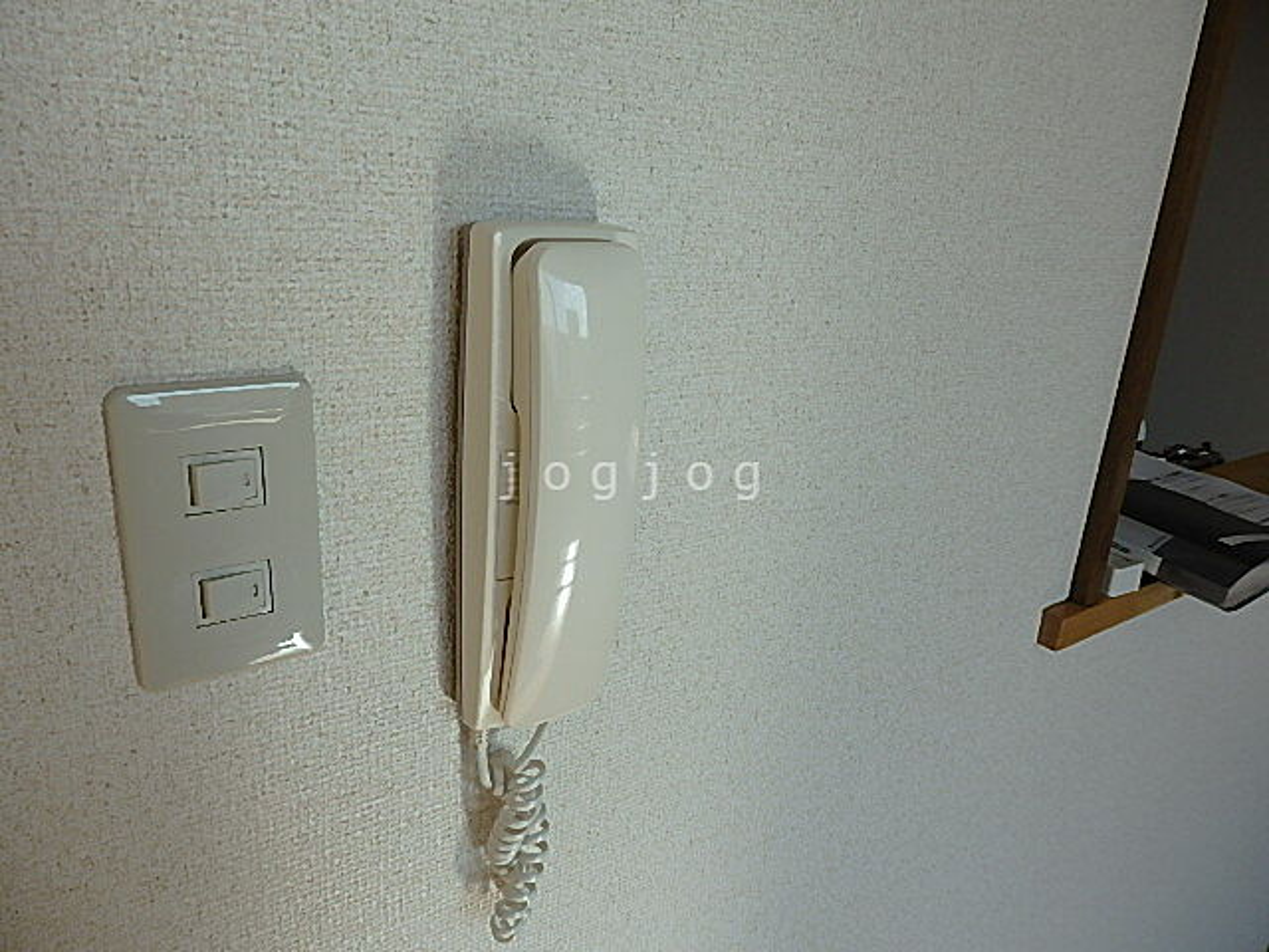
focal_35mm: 25
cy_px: 476
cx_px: 634
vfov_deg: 54.9
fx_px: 916
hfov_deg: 69.4
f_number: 3
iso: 125
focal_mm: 4.5
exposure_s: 1/640
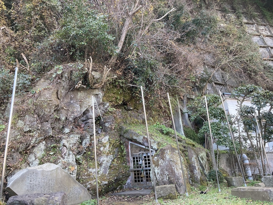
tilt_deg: +19.7
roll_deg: +3.4
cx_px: 136
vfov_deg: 49.7
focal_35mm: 28
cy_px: 102
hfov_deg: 63.4
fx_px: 221
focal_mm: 3.99
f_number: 1.8
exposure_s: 1/121
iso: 40
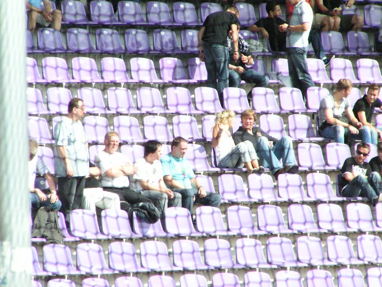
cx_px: 191
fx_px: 4193
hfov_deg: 5.2
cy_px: 144
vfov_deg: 3.9
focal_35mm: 380
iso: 400
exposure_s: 1/1000
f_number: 8
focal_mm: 58
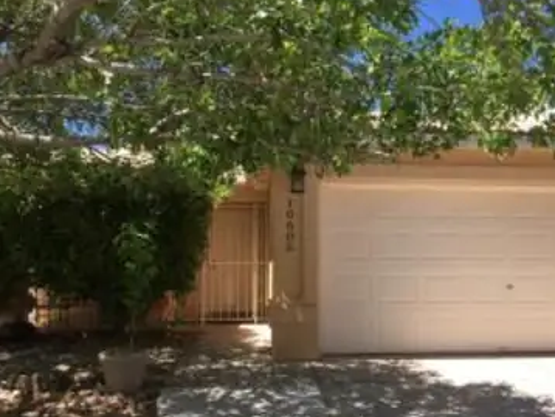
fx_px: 545
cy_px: 224
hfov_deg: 53.7
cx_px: 319
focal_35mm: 34
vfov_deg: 41.8
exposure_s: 1/630
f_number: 2.2
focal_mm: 4.15
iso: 25
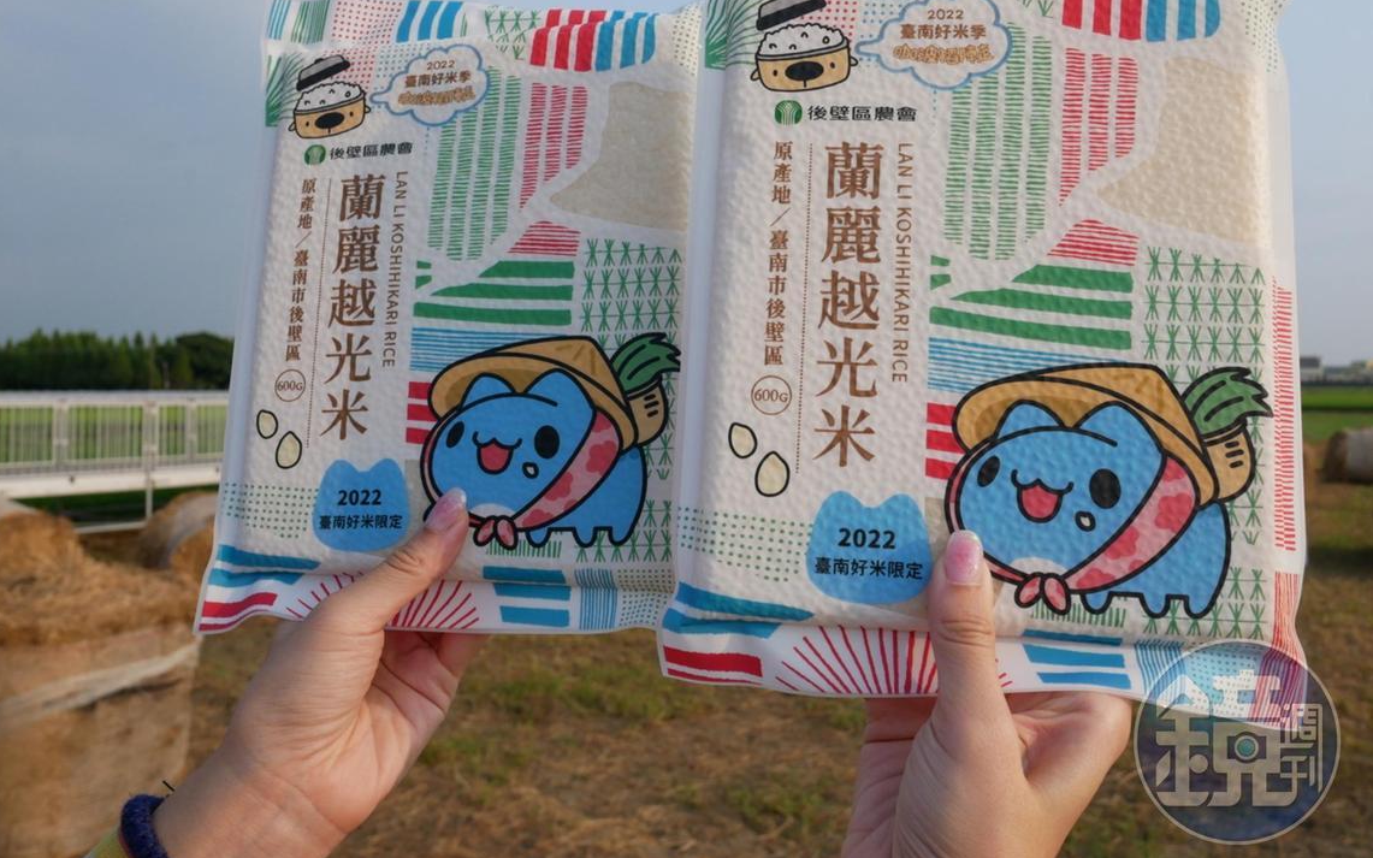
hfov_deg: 59.7
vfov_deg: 39.3
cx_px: 685
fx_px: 1197
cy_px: 361
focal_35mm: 32
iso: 200
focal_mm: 15
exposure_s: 1/400
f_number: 6.3
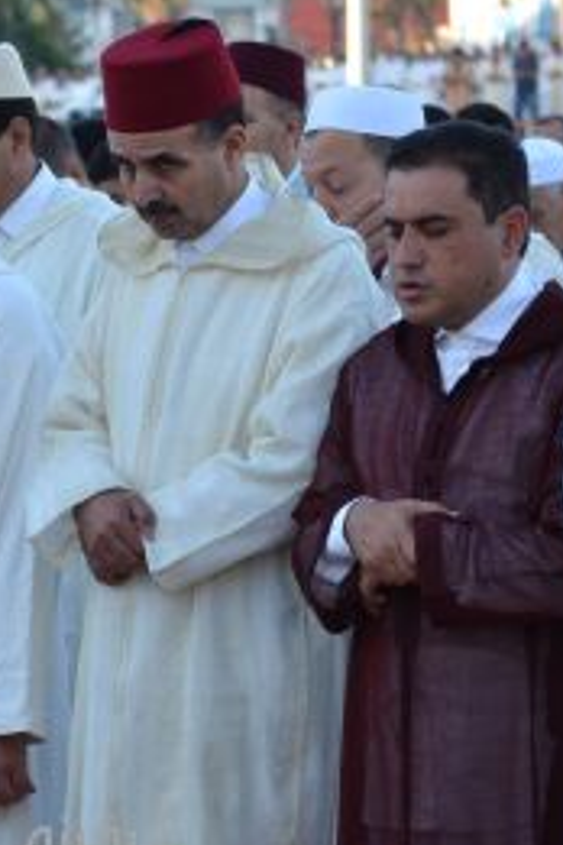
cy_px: 447
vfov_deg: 6.8
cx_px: -71
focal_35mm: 302
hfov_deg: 4.5
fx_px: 7084
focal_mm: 82
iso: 100
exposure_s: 1/125
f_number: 5.6
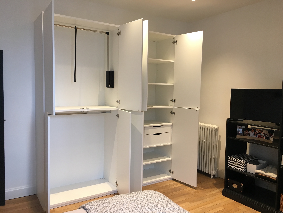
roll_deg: -1.5
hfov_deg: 61.7
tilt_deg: -2.5
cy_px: 106
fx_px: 237
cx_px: 142
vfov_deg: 48.2
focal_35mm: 29
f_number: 2.2
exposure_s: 1/33
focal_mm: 4.15
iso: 80
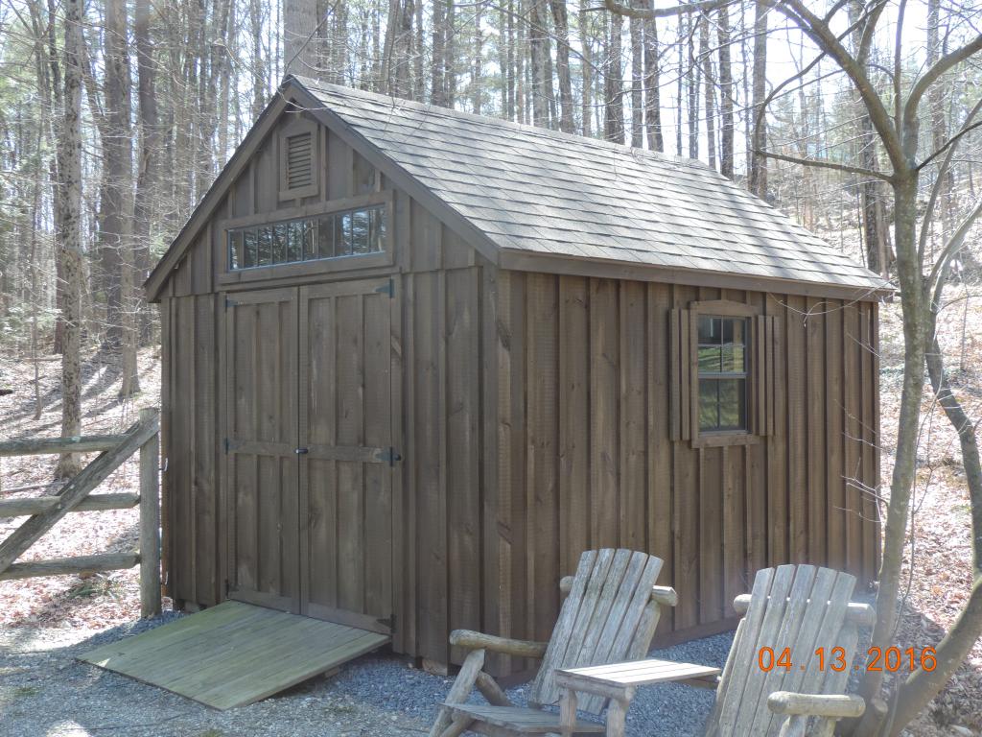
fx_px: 1220
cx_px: 491
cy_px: 368
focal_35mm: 43
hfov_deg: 43.9
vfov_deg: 33.6
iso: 80
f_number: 3.4
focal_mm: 7.6
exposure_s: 1/60
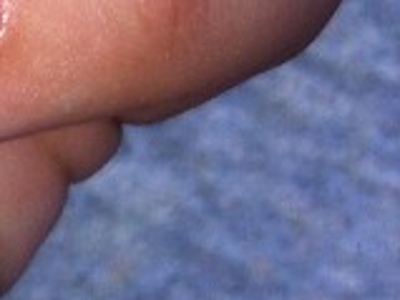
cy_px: -449
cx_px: -523
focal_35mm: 225
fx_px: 2598
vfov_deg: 6.3
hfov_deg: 8.2
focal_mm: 3.85
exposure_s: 1/151
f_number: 2.8
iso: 80
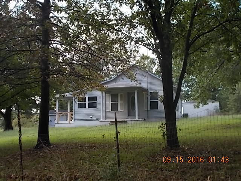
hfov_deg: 42.9
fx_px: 306
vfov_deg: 32.9
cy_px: 90
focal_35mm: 44
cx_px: 120
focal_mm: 7.9
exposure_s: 1/125
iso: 80
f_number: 4.2
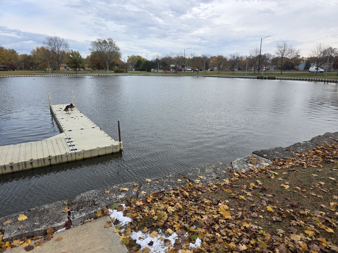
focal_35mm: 23
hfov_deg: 73.9
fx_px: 225
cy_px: 126
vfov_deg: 58.9
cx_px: 169
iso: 80
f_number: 1.7
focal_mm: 6.3
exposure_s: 1/3100
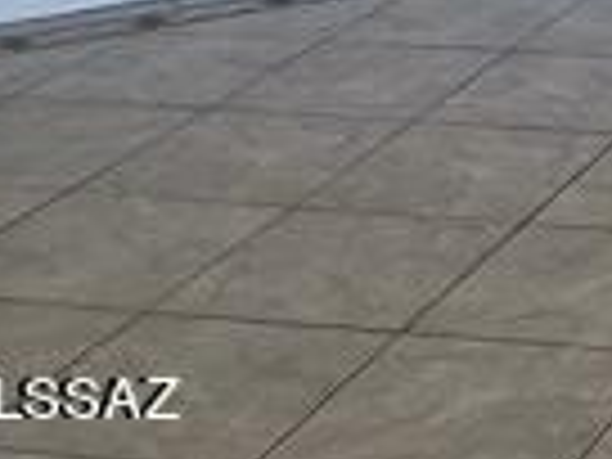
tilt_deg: -0.7
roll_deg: -0.8
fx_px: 2157
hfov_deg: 14.0
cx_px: 1166
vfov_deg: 10.6
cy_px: -590
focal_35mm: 122
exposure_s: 1/120
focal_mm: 4.2
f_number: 1.6
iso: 64
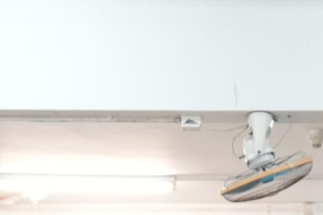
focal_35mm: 206
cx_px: 358
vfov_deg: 6.1
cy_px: 655
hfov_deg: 9.9
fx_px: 1847
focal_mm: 33
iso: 3200
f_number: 4.5
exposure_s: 1/100
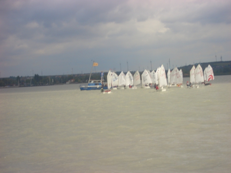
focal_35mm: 105
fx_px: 701
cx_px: 116
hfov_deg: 18.7
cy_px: 86
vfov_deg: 14.1
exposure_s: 1/200
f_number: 7.7
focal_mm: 17.4
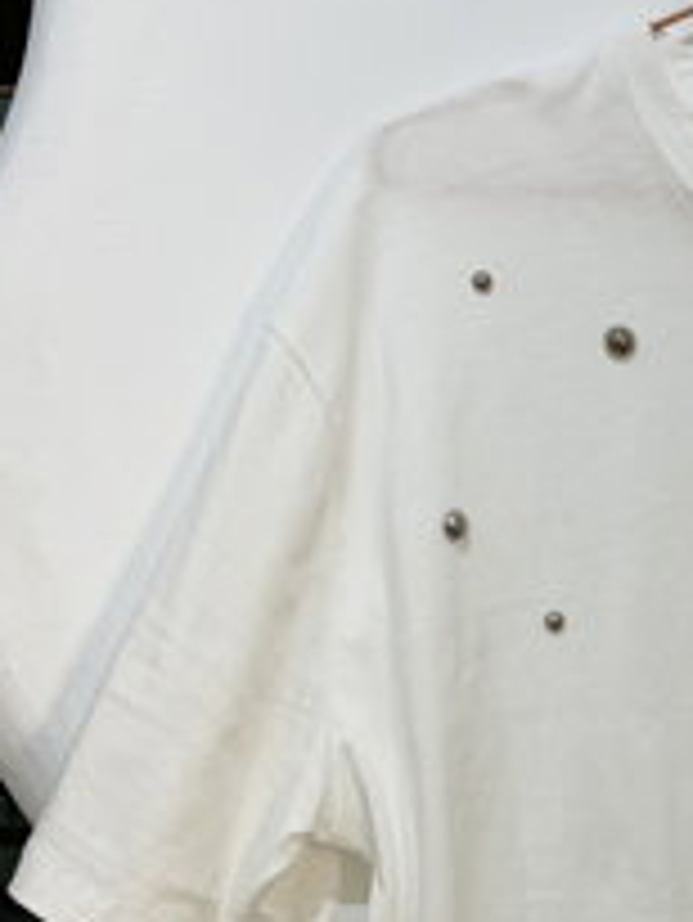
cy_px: 771
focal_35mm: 125
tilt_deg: -8.1
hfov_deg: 11.6
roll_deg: -0.4
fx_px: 3333
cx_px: 850
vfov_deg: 15.6
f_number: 1.78
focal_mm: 6.76
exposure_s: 1/121
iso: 80
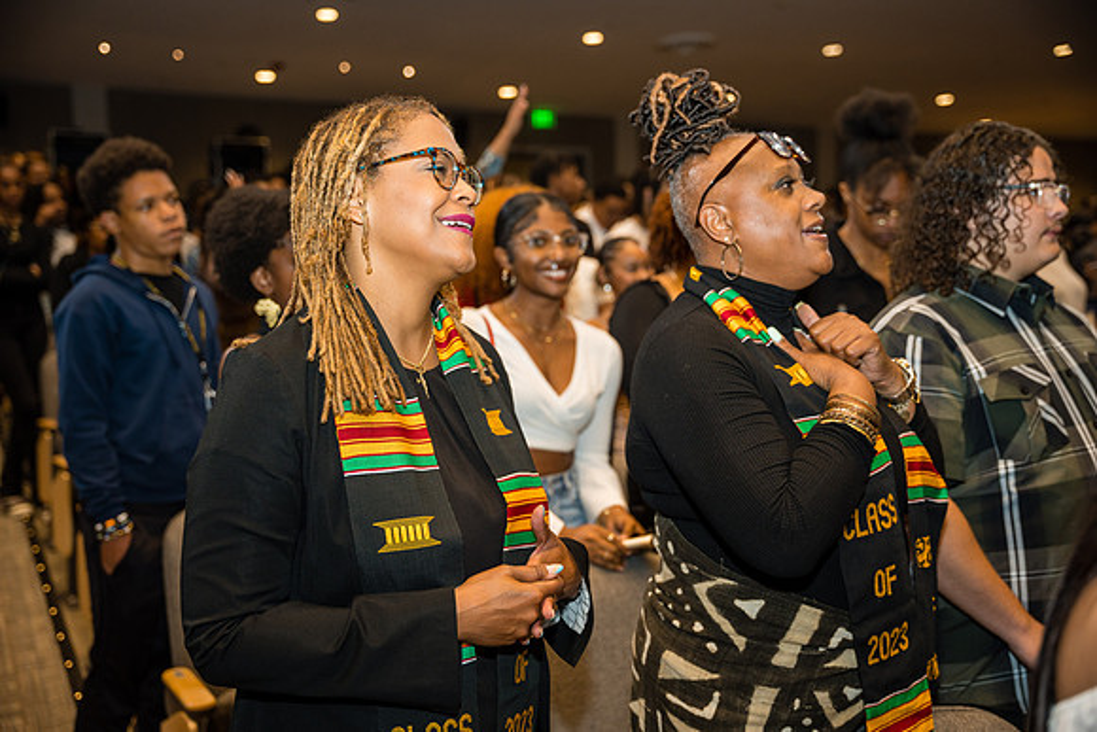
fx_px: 1219
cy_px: 366
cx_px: 548
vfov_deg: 33.4
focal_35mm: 40
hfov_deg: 48.4
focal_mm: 40
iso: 640
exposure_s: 1/250
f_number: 2.8
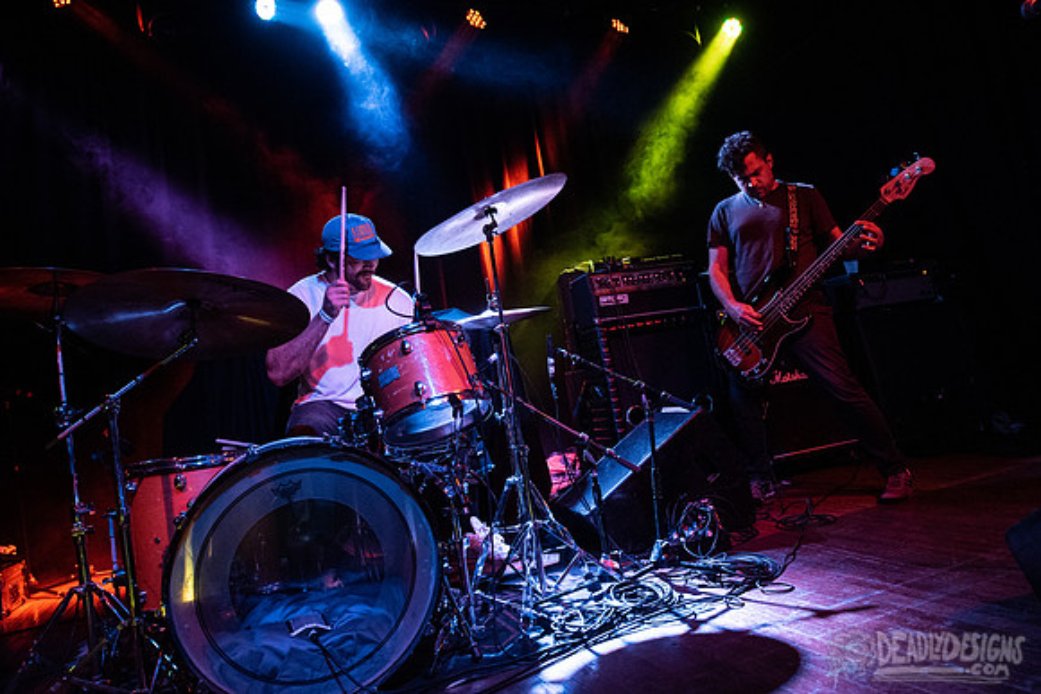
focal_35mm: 28
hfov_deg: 66.1
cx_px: 560
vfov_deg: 47.0
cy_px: 333
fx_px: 798
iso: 3200
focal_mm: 24
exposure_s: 1/320
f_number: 3.2
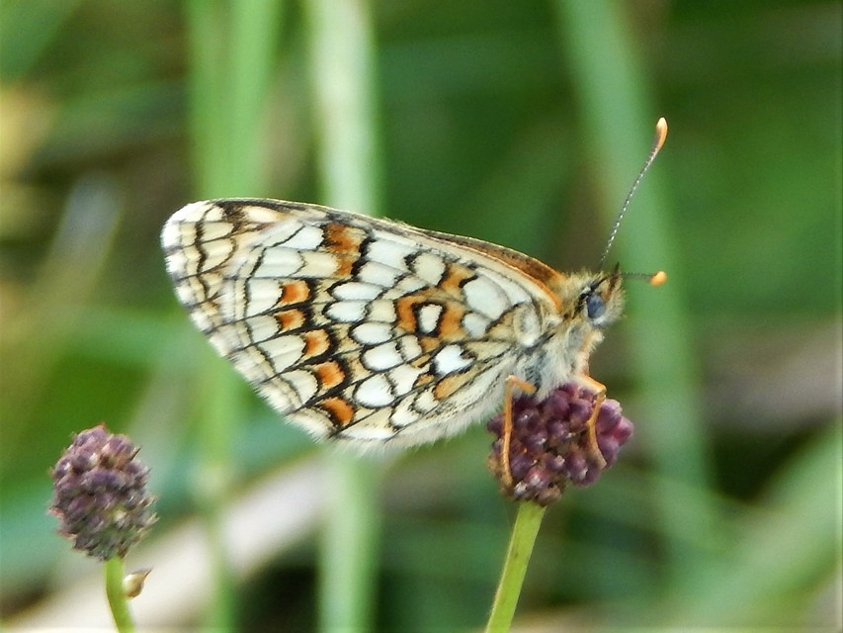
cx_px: 422
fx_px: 6089
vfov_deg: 5.9
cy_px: 316
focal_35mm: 250
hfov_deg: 7.9
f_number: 5.6
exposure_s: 1/50
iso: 125
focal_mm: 44.9
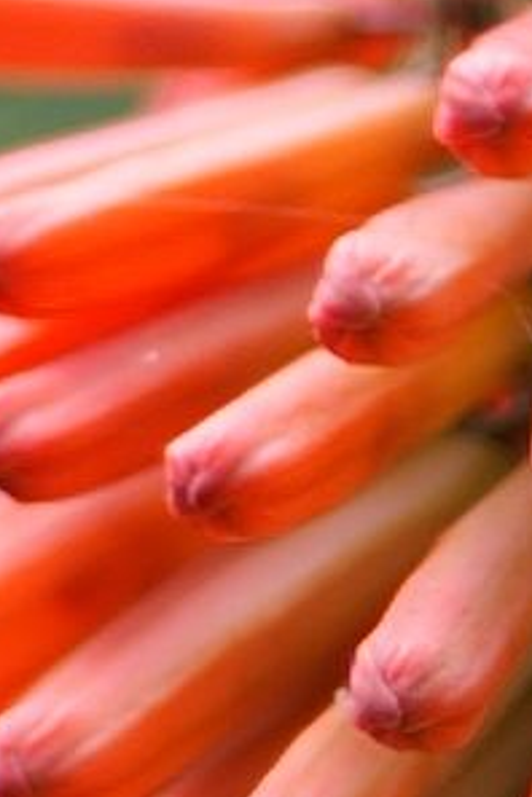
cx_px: 828
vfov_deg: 2.0
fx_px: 22342
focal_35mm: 1008
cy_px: 1374
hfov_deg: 1.4
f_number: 1.8
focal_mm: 50
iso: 100
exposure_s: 1/320
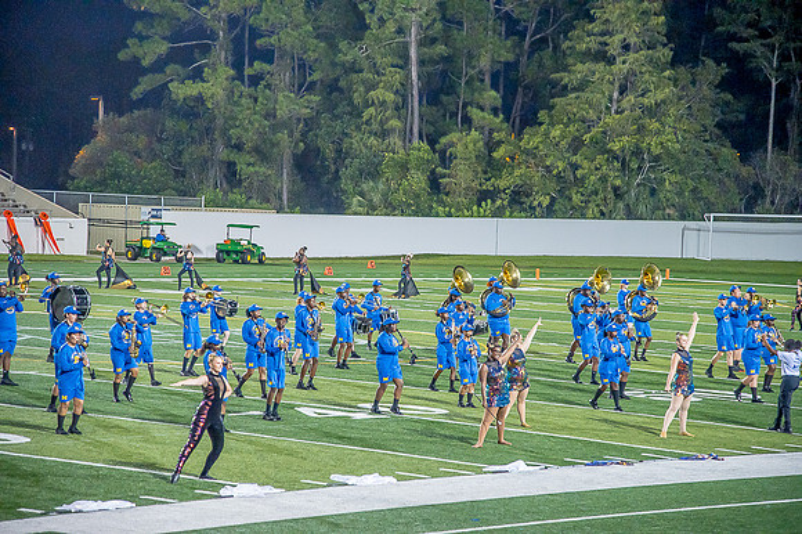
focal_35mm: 120
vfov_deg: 11.4
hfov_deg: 17.1
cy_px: 267
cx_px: 401
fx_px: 2672
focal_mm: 120
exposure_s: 1/200
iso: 2000
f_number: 4
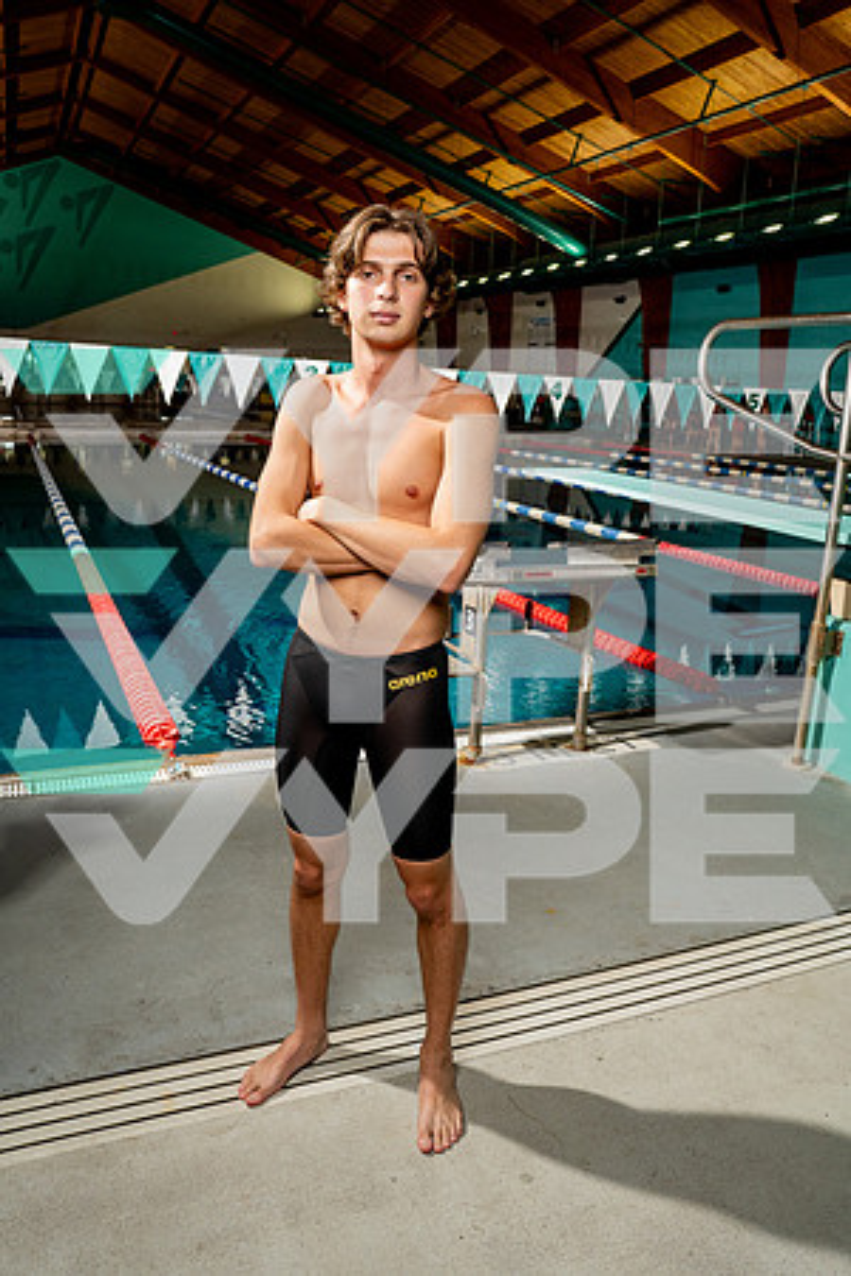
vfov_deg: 65.5
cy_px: 638
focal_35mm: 28
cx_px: 426
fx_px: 993
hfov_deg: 46.4
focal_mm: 28
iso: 640
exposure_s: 1/250
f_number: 6.3
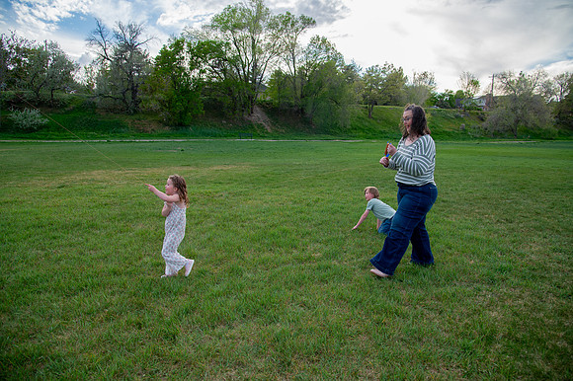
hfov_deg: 73.8
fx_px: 382
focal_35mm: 24
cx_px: 286
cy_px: 190
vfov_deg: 53.1
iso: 200
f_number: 5
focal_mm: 24
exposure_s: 1/500
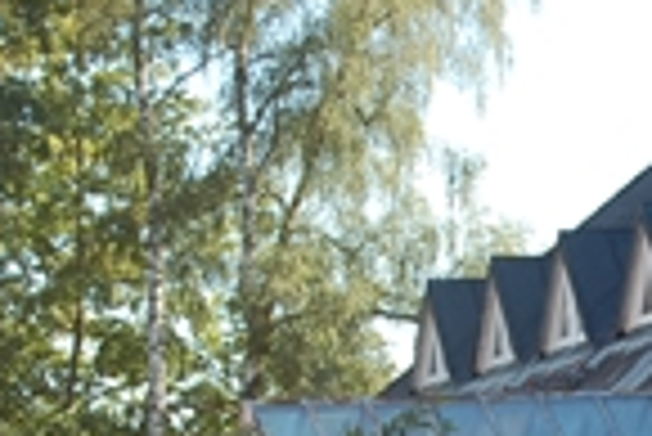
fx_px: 5144
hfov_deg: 7.2
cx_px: 841
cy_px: 629
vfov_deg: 4.8
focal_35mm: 284
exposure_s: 1/160
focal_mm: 55
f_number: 6.3
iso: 200
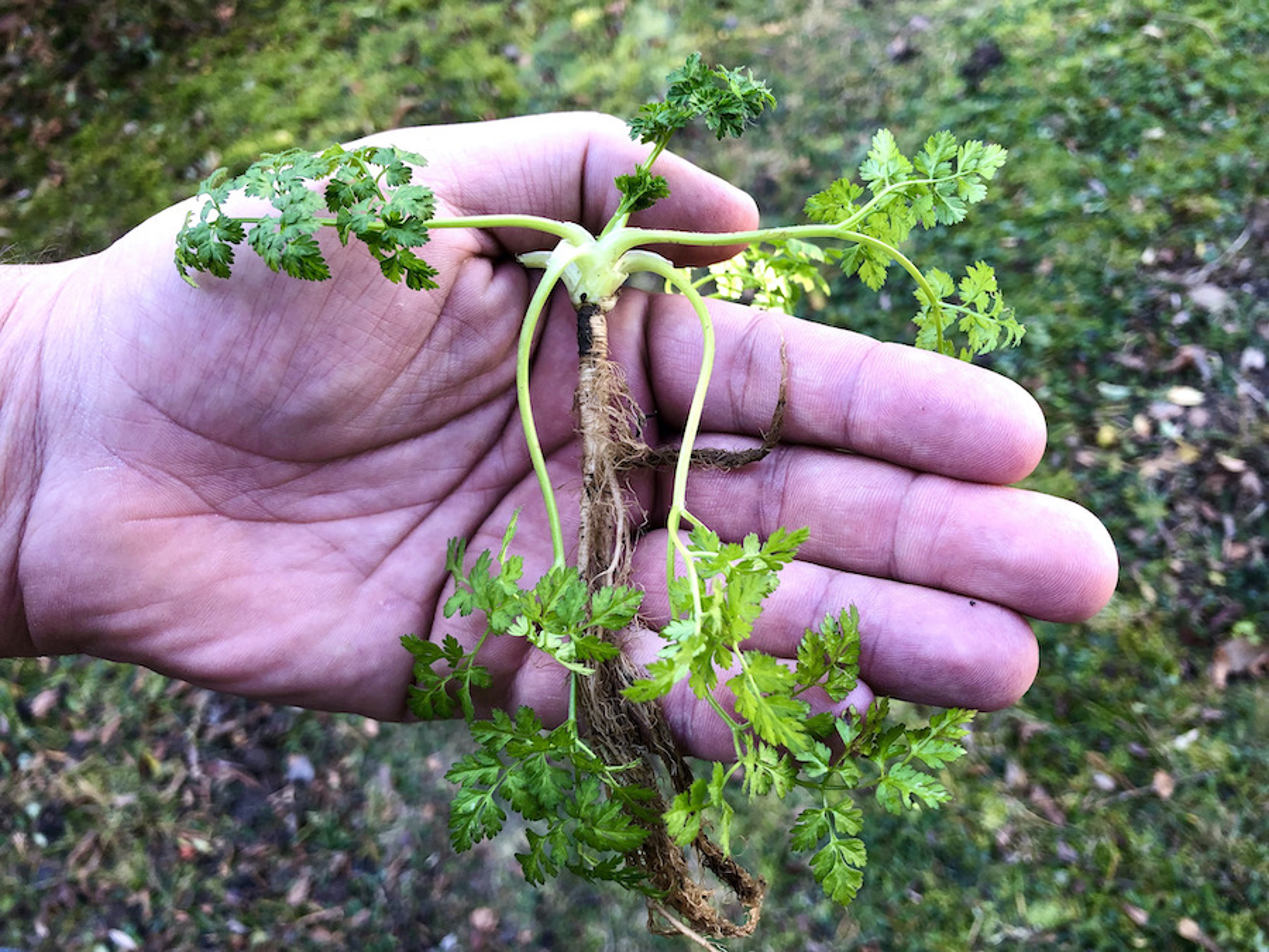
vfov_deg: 49.7
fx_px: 1026
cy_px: 476
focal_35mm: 28
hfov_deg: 63.4
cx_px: 634
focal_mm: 3.99
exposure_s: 1/120
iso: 40
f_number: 1.8
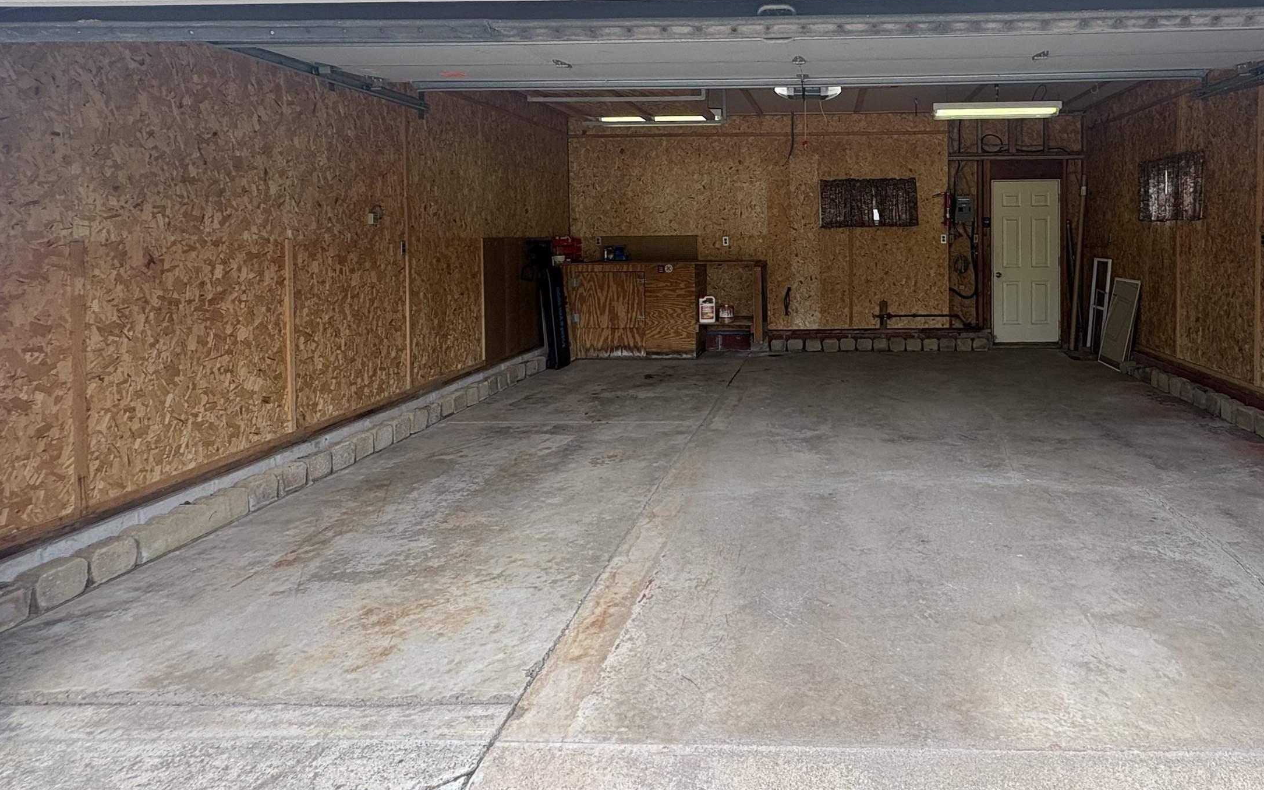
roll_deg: +0.3
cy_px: 245
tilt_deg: -1.4
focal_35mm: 21
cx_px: 809
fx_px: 723
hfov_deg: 80.4
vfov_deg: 55.7
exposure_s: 1/120
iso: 80
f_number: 2.2
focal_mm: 2.22
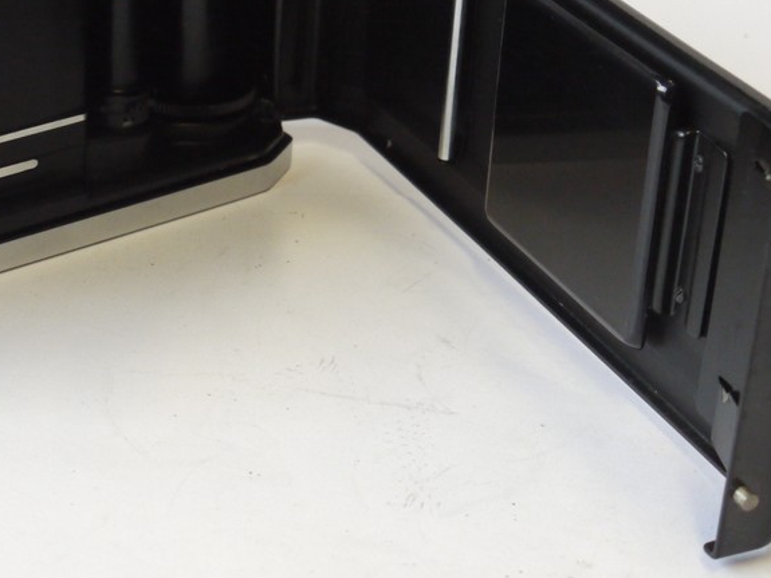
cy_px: 95
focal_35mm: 96
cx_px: 146
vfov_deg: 15.3
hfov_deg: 20.2
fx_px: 2138
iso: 800
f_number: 8
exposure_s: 1/80
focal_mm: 23
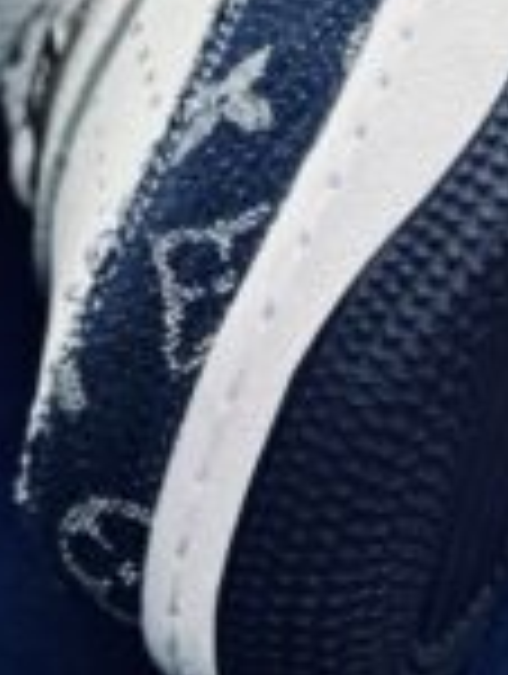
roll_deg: -0.7
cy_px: -448
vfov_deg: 4.1
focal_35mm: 478
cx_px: -382
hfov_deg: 3.1
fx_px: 9327
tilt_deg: -30.8
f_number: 2.8
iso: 200
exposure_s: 1/100
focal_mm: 9
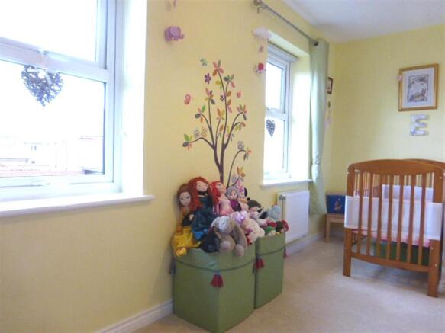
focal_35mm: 24
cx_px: 222
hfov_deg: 71.6
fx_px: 308
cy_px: 166
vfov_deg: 56.8
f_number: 3.3
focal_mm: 4.3
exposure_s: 1/40
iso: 400
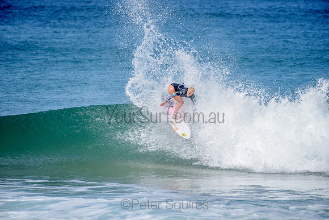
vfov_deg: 2.8
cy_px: 110
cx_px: 164
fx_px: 4570
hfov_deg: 4.1
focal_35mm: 500
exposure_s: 1/2500
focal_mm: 500
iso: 250
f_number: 6.3
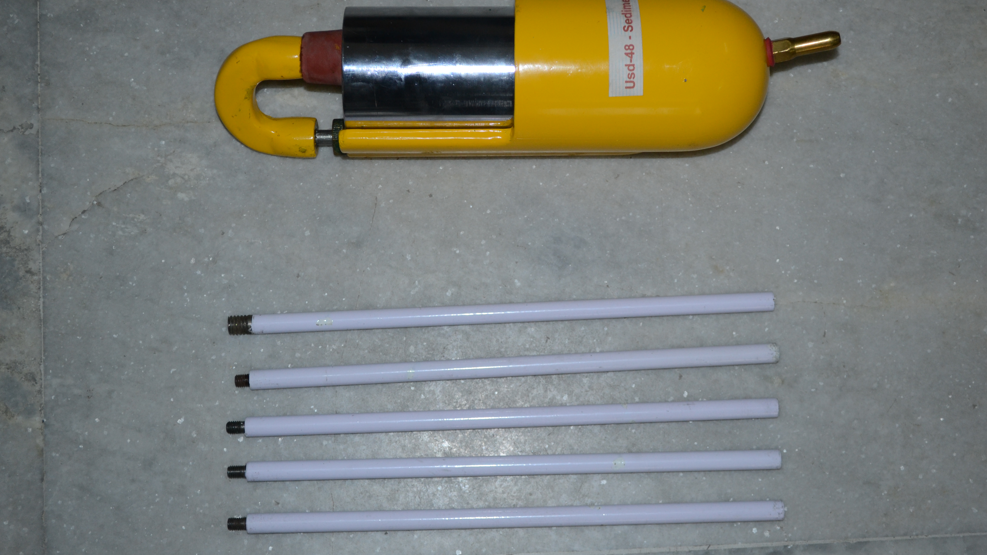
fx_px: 1570
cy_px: 266
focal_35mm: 60
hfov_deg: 34.9
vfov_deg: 20.0
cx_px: 494
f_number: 5
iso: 400
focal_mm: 38
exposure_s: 1/125
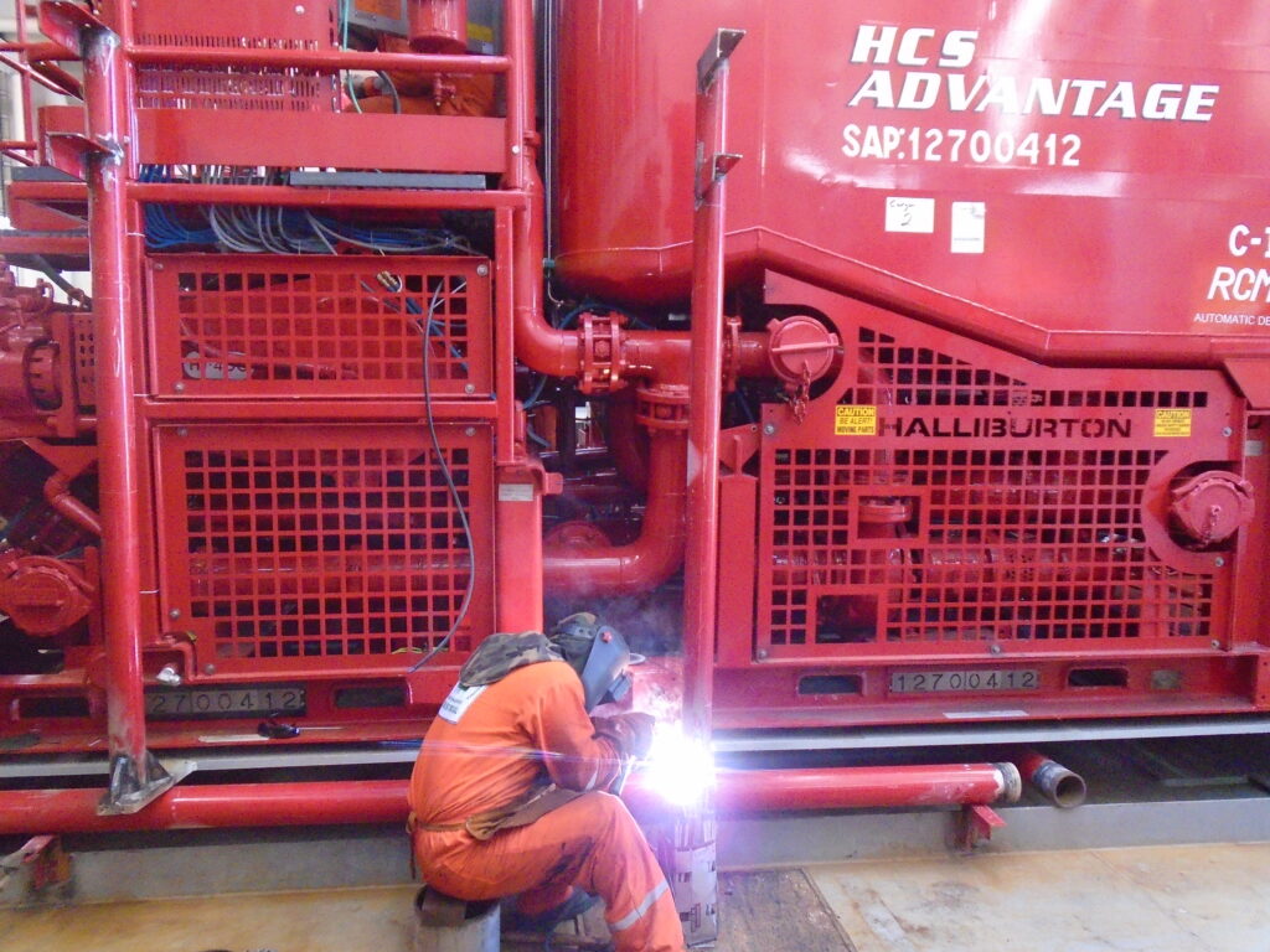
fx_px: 954
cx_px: 635
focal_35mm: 26
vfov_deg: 53.1
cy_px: 476
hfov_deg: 67.3
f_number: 3.2
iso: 800
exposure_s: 1/80
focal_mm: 4.6
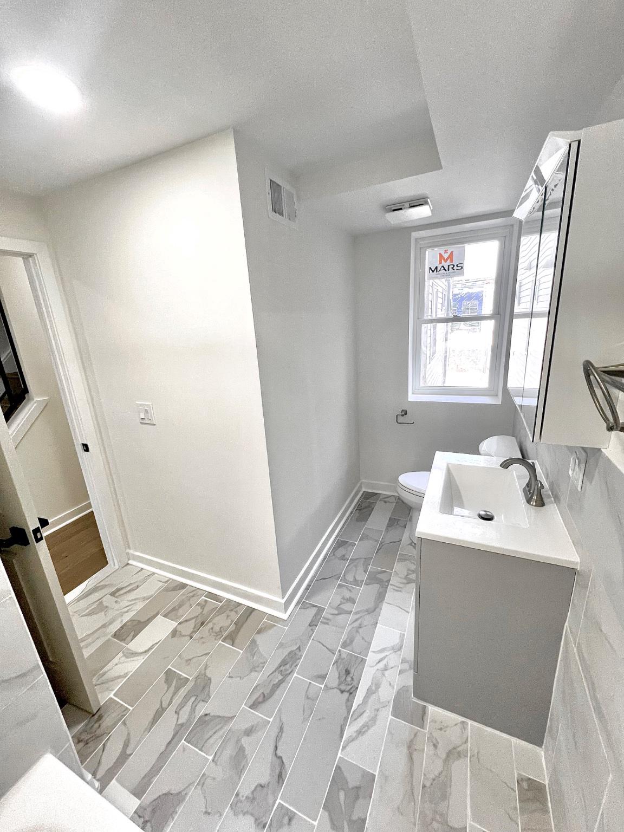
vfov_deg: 106.2
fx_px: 312
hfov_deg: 89.9
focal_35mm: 13
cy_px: 416
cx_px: 312
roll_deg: +3.7
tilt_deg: -16.0
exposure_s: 1/120
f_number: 1.8
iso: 125
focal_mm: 1.57
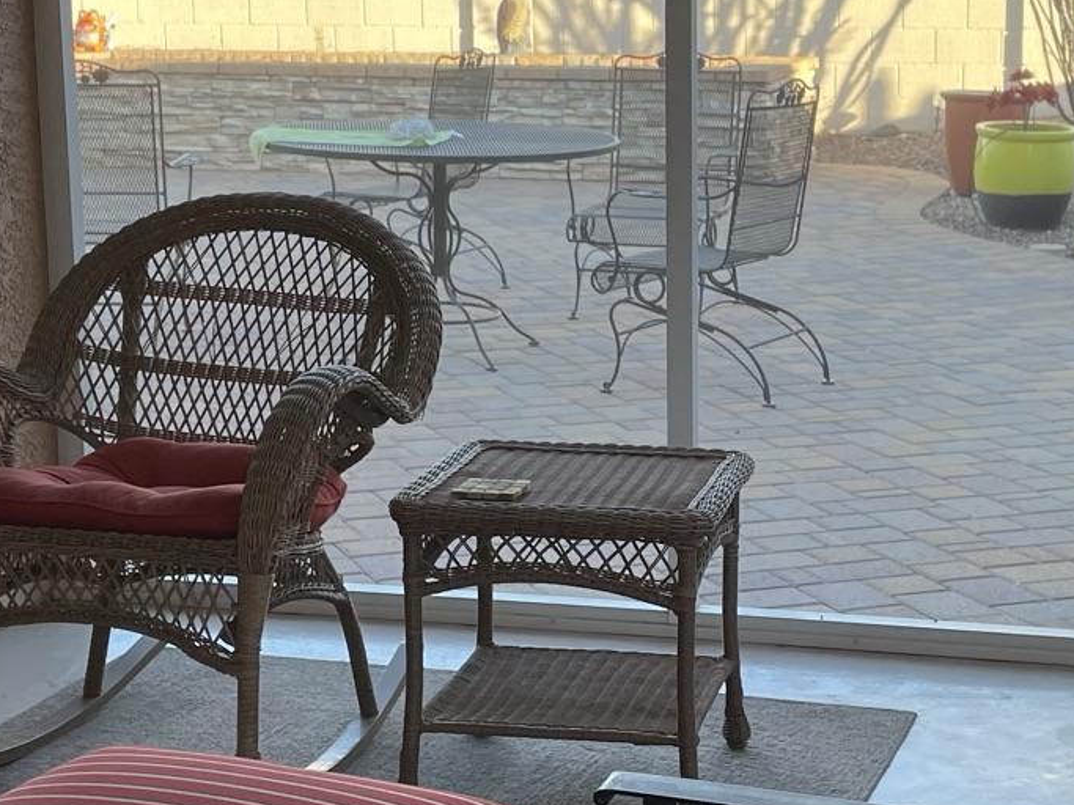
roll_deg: +0.6
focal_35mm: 78
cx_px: 687
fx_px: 2420
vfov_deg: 18.9
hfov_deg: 24.9
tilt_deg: -10.5
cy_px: 396
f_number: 1.6
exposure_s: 1/121
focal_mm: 4.2
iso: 32
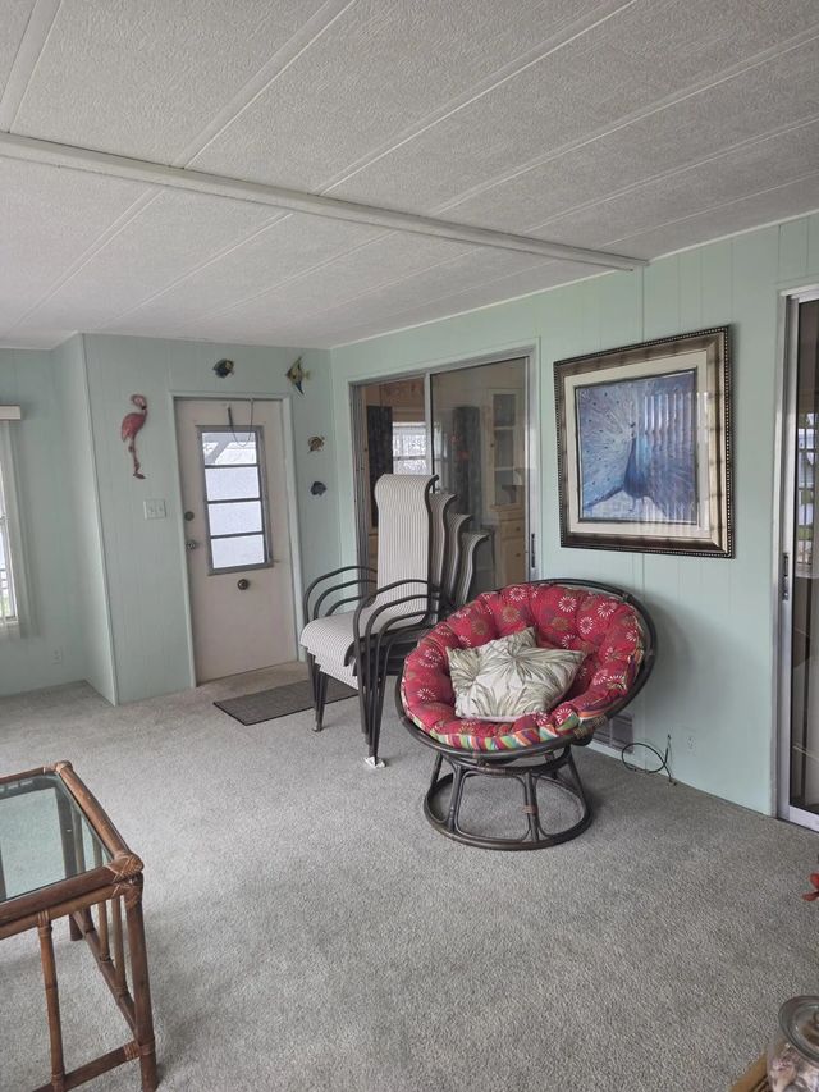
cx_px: 410
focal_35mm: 23
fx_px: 725
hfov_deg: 58.9
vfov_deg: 73.9
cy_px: 546
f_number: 1.7
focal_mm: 6.25
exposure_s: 1/120
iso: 100
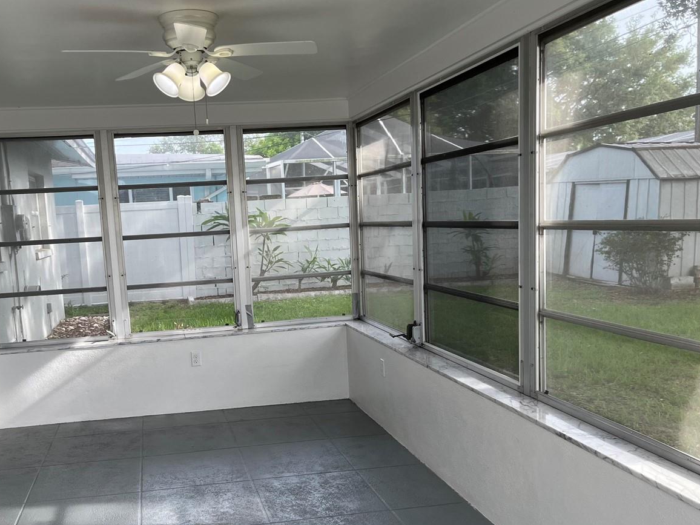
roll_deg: +3.3
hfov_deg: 51.0
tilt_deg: -7.9
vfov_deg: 39.5
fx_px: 728
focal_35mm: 36
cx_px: 282
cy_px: 314
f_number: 1.6
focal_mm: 5.1
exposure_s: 1/334
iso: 50
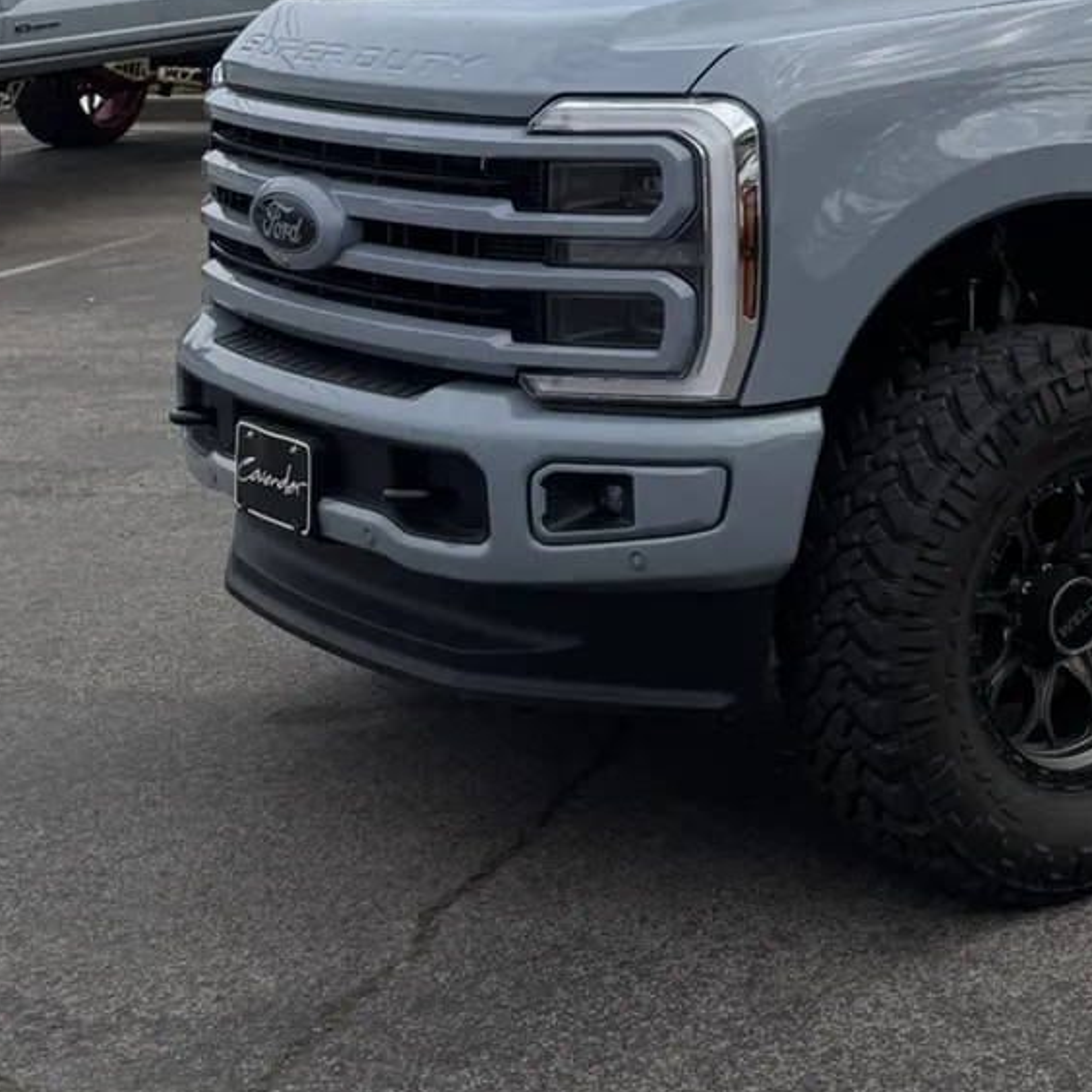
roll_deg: +1.4
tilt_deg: +0.0
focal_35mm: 77
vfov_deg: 20.9
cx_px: 1084
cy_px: -227
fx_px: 2748
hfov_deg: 21.7
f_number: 1.78
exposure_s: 1/4950
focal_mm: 6.76
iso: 80
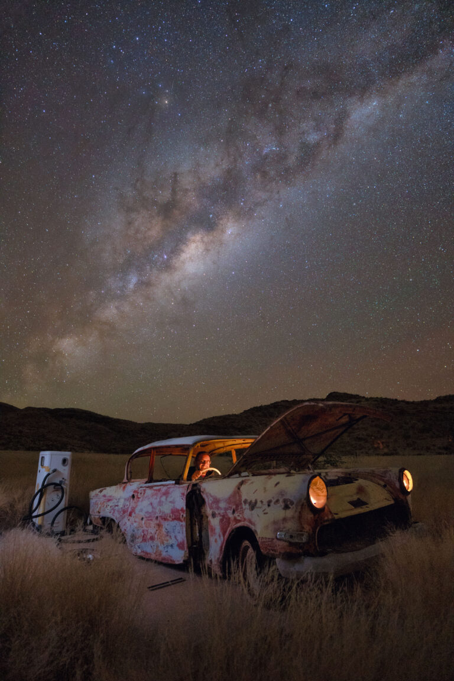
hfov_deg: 67.4
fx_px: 340
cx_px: 227
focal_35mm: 18
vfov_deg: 90.0
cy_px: 340
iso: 3200
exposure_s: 15
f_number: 2
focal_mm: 12
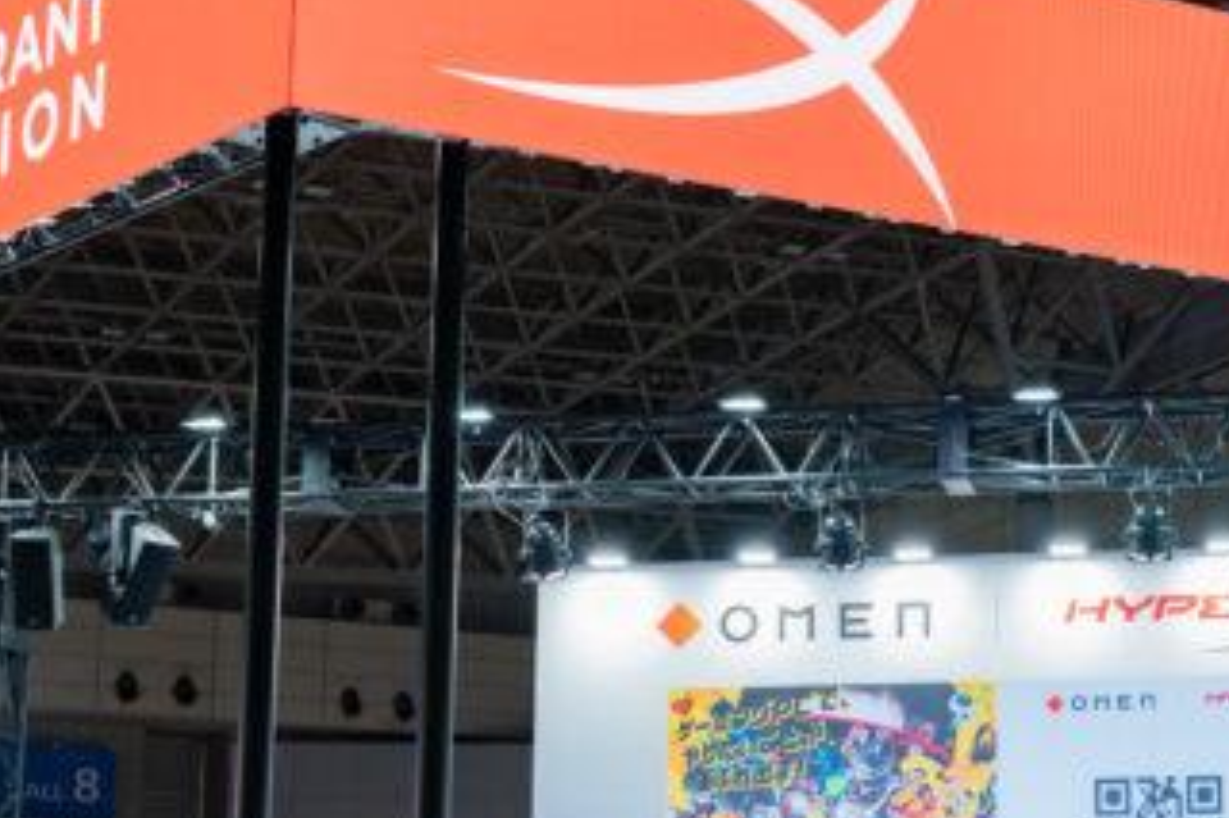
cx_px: 1160
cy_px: 568
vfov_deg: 16.2
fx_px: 2866
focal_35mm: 84
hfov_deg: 23.4
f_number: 4
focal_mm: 35
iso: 800
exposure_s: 1/125
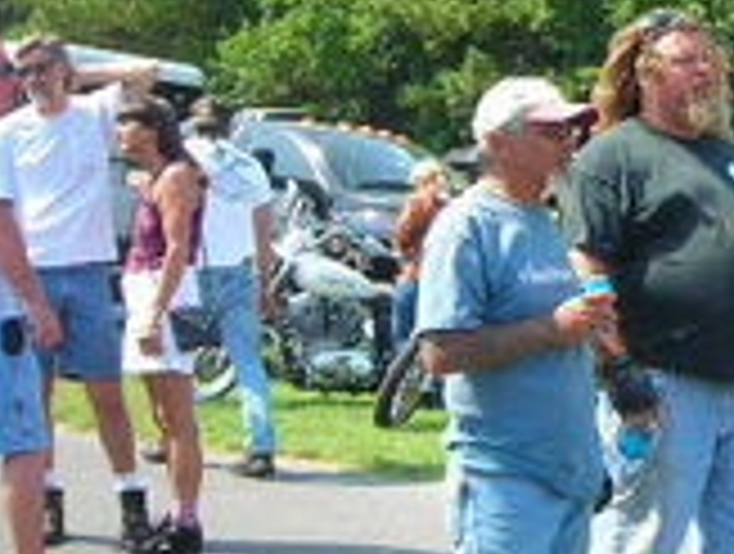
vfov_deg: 15.8
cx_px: 734
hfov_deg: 20.4
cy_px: 59
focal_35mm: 93
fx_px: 1976
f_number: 3.2
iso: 50
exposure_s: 1/207
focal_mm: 6.3
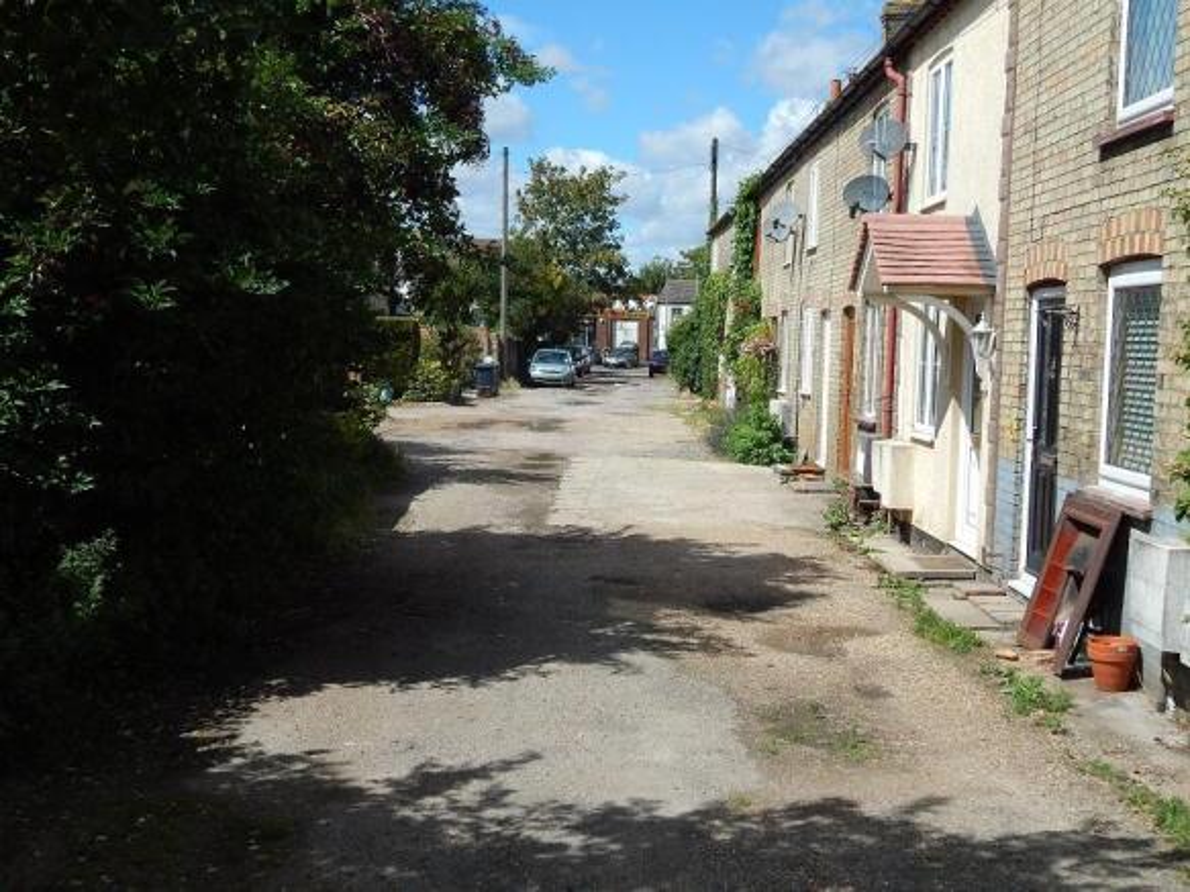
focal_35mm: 43
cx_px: 595
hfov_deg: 43.9
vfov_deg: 33.6
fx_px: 1478
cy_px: 446
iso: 125
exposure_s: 1/1500
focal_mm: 7.7
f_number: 3.6
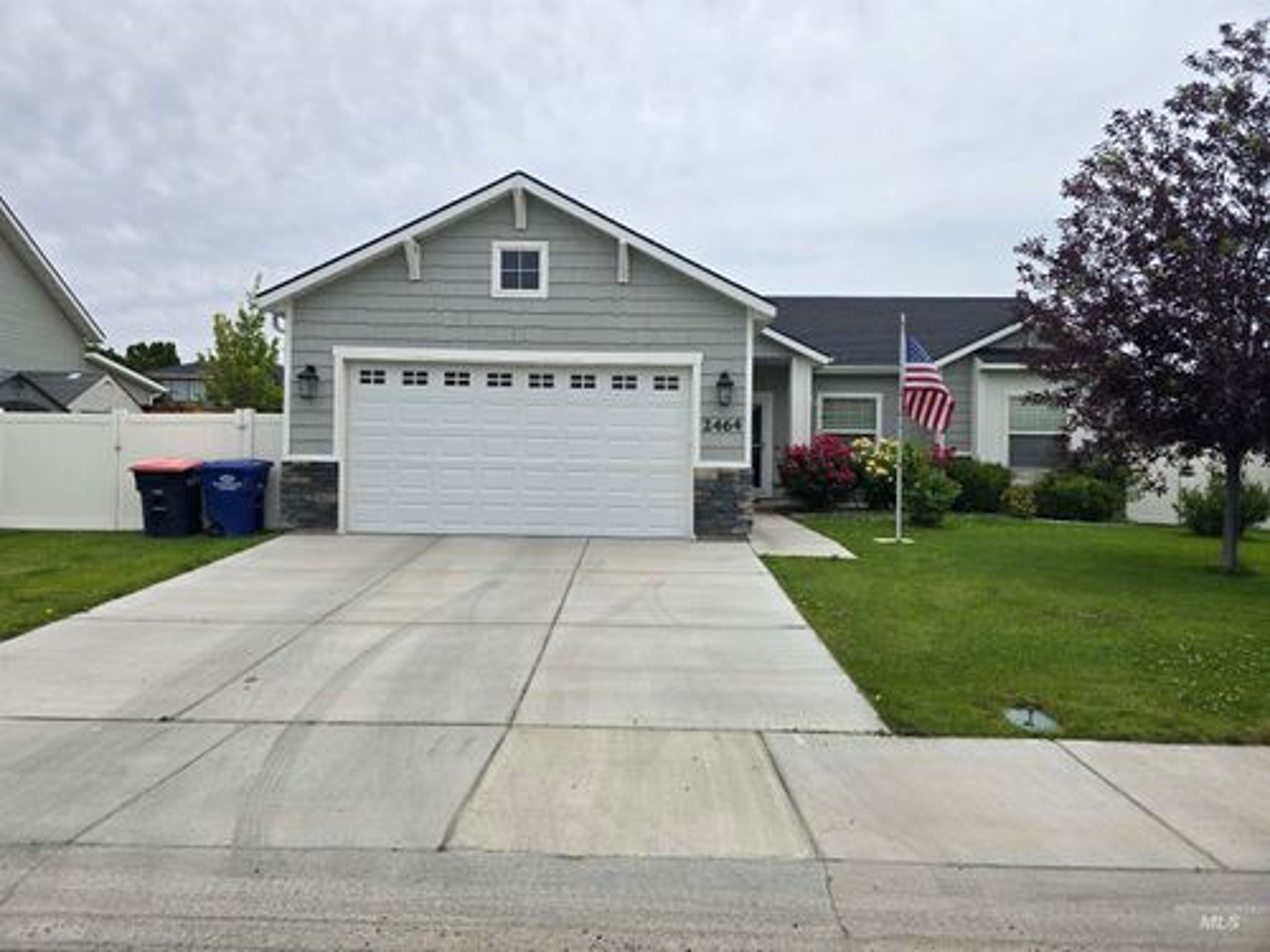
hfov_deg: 73.9
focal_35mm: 23
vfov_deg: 58.9
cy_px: 476
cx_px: 635
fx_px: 844
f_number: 1.7
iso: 12
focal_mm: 6.3
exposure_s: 1/740
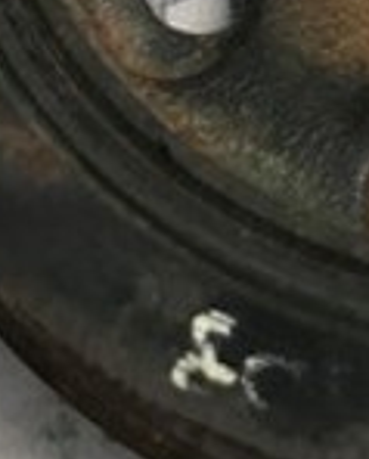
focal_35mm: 118
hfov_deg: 12.6
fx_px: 1606
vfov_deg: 15.6
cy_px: -99
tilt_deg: -63.3
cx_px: 499
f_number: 1.8
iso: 40
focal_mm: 3.99
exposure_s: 1/33
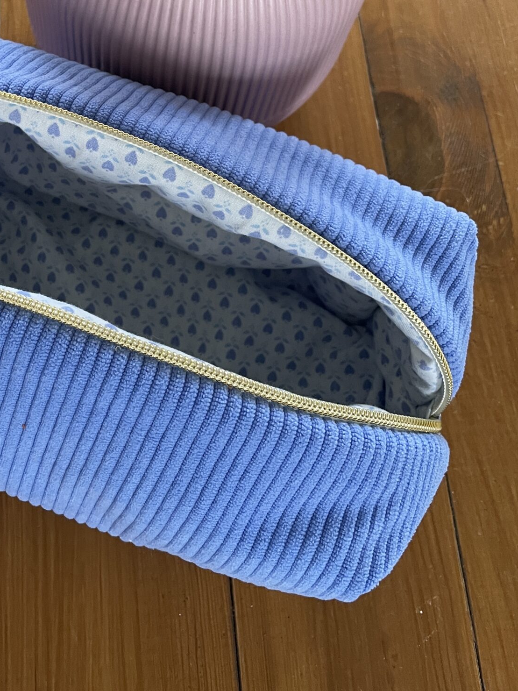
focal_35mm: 45
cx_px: 140
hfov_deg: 31.7
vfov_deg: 39.7
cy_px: 103
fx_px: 898
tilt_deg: -62.7
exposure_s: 1/60
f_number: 1.6
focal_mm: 4.2
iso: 160
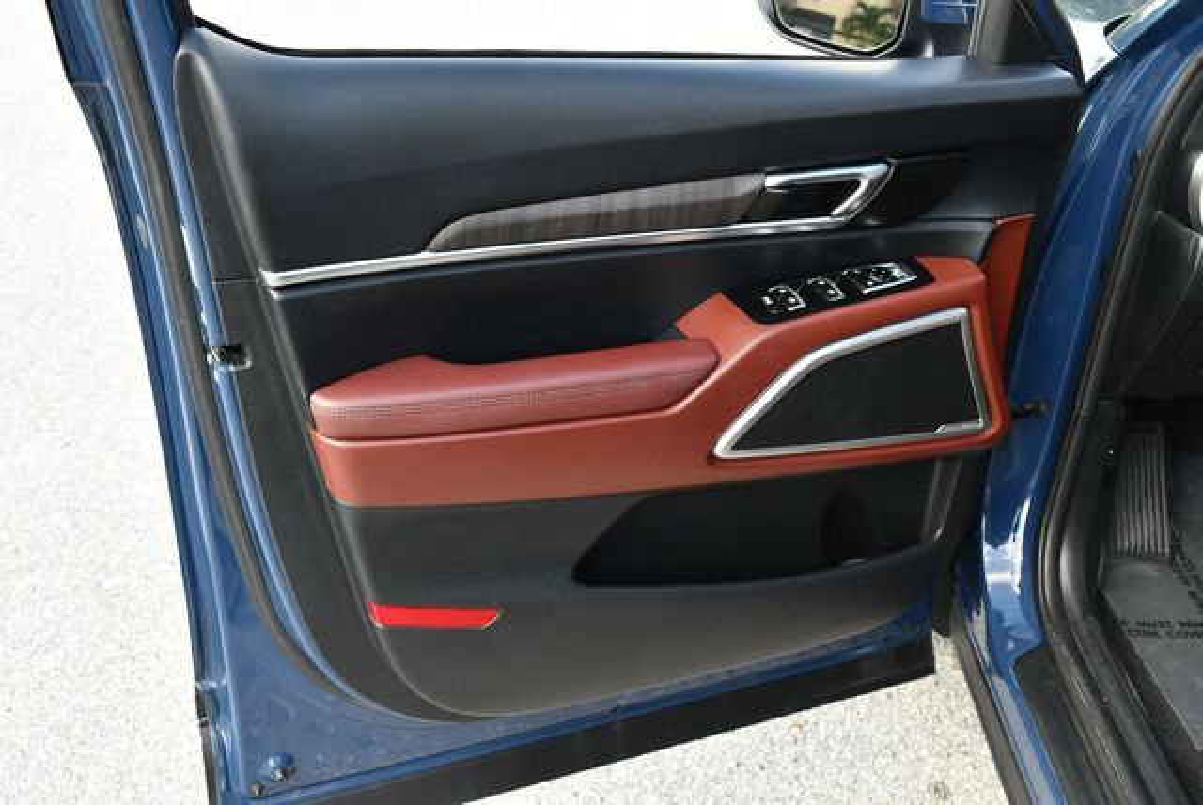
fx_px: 1204
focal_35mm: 36
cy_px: 402
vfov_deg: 36.9
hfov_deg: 53.1
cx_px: 602
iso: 400
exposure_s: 1/250
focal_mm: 18
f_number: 4.5
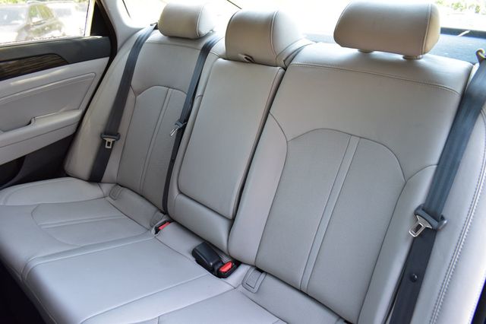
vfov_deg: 47.9
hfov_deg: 67.4
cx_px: 243
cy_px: 162
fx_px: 364
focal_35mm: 27
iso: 400
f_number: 6.3
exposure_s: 1/20
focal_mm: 18
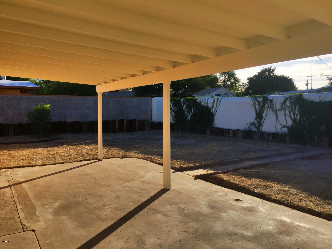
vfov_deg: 48.2
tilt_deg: -0.4
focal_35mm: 29
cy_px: 124
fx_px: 278
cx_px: 166
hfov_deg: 61.7
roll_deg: +0.0
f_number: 2.2
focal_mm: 4.15
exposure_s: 1/3597
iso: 32
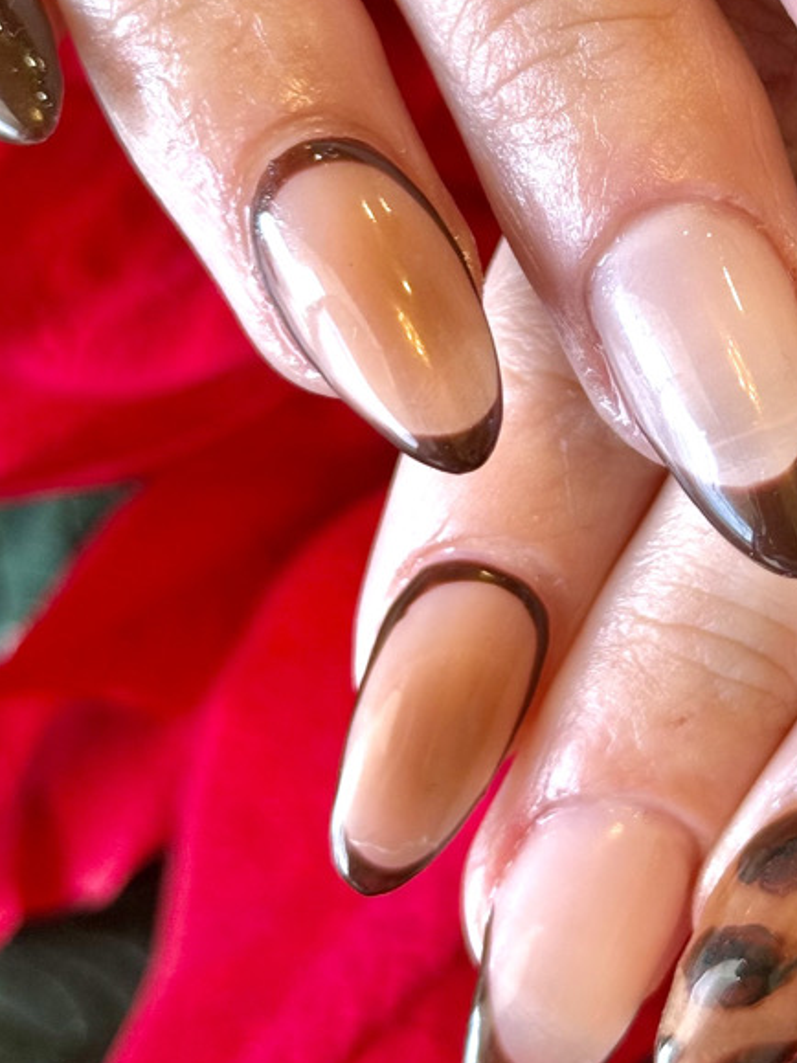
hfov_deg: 13.7
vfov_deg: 18.3
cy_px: 290
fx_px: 3286
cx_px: 698
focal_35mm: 107
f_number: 1.78
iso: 64
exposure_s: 1/60
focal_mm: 6.76
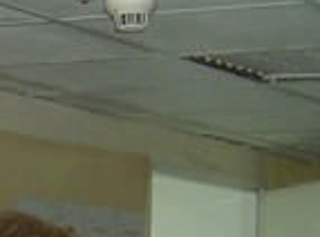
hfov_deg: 9.5
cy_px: 407
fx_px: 1860
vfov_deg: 7.1
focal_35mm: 202
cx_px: -179
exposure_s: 1/60
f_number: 2.8
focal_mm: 6
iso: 200
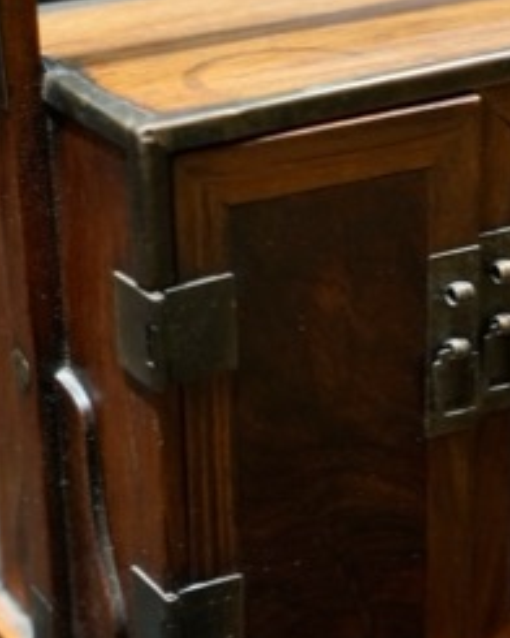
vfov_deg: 19.4
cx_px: 354
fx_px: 1868
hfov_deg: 15.5
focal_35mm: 99
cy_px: 318
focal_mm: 43
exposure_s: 1/60
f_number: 4
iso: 2500
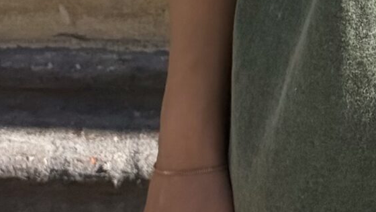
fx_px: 2383
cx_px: 557
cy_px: -385
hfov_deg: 8.8
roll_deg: +0.5
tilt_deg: -11.0
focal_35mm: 239
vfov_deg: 4.9
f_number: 1.78
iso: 80
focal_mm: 6.76
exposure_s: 1/3534
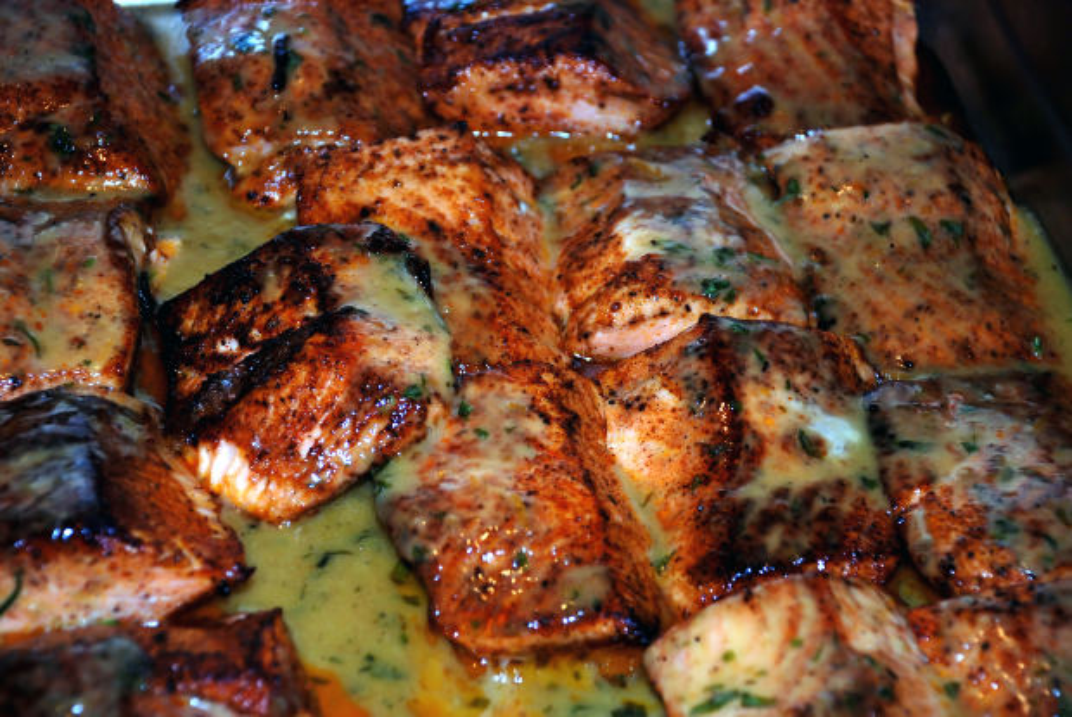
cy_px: 358
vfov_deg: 13.1
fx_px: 3130
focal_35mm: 105
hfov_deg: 19.4
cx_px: 536
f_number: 5.6
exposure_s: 1/60
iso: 200
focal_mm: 70
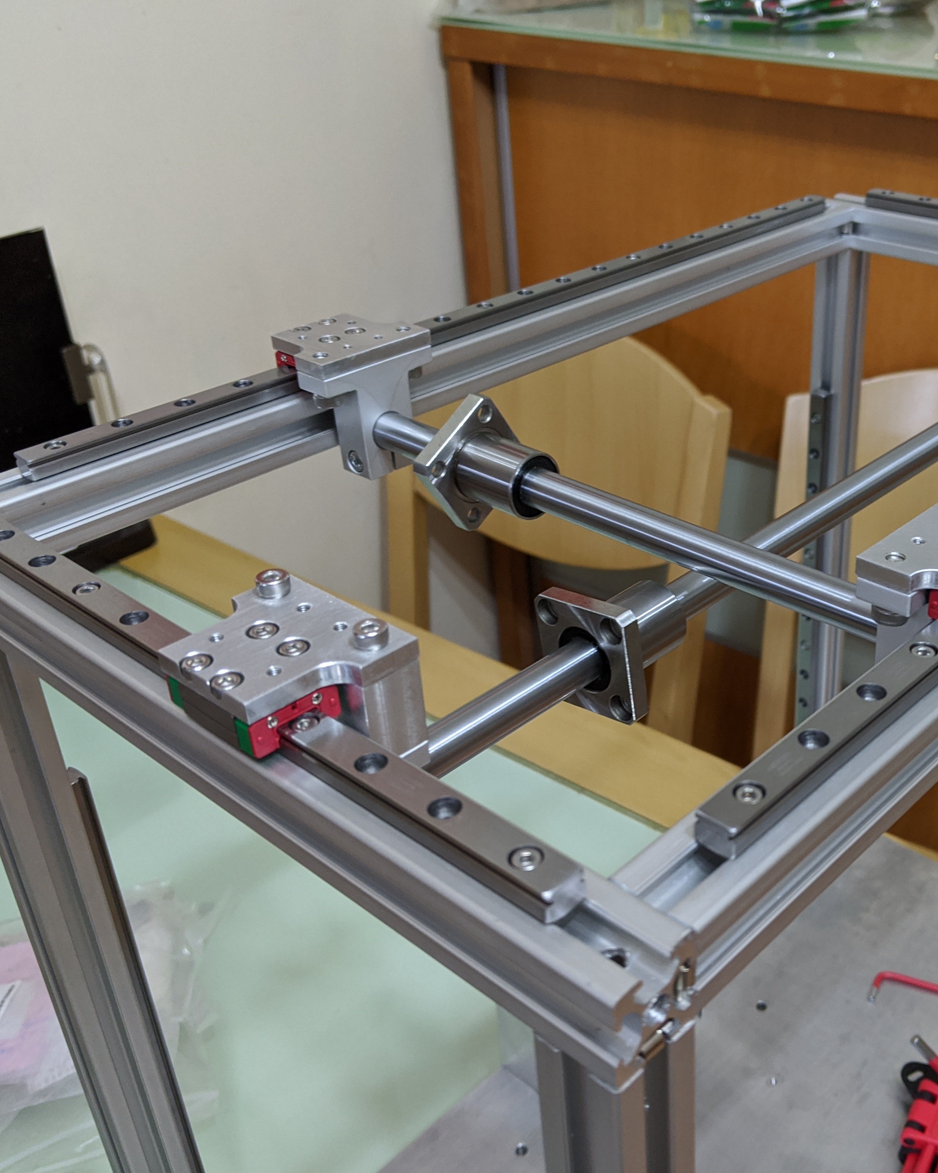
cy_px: 590
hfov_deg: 39.8
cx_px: 723
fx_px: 1249
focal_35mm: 36
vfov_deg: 50.3
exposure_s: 1/25
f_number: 1.8
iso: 237
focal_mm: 4.44
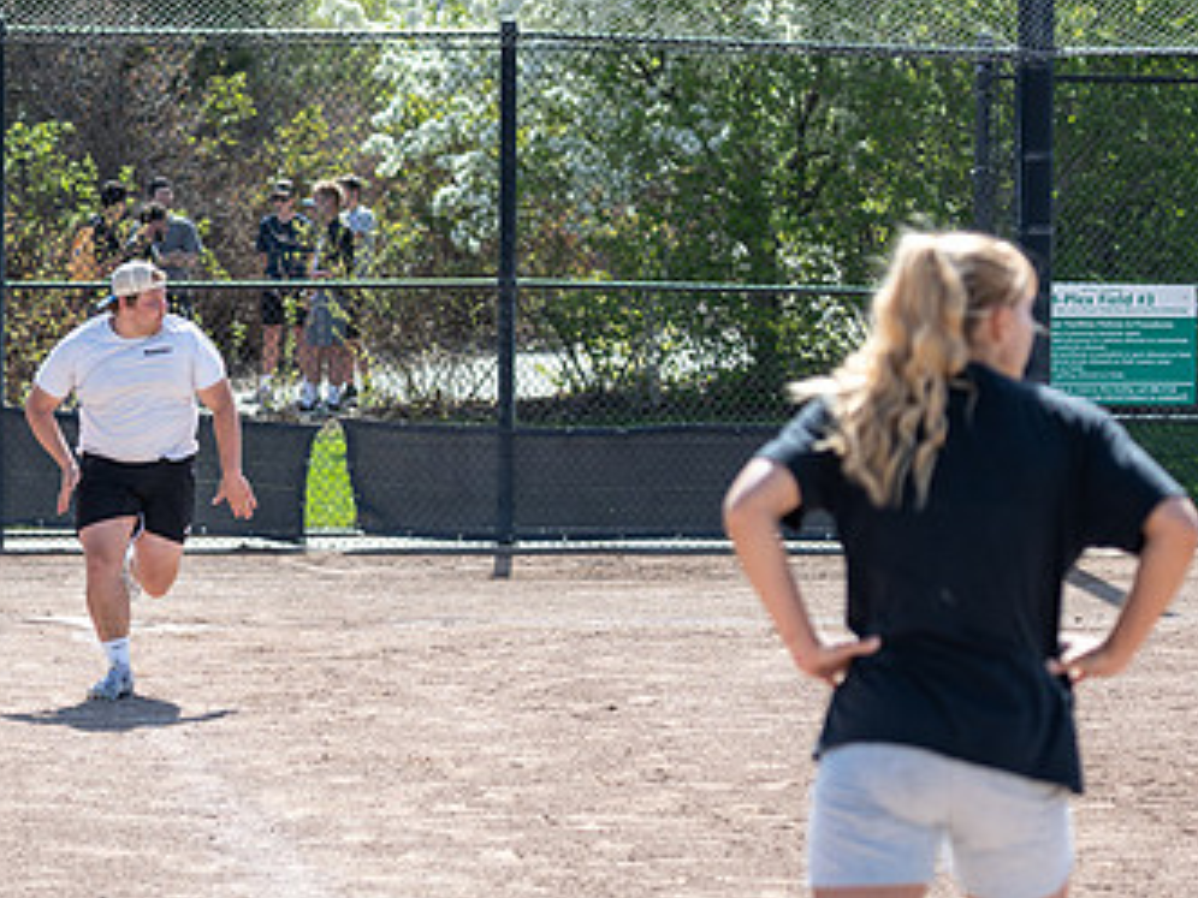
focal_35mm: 159
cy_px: 532
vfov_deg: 9.3
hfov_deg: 12.4
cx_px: 434
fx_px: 5503
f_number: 2.8
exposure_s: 1/1250
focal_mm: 70
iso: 100
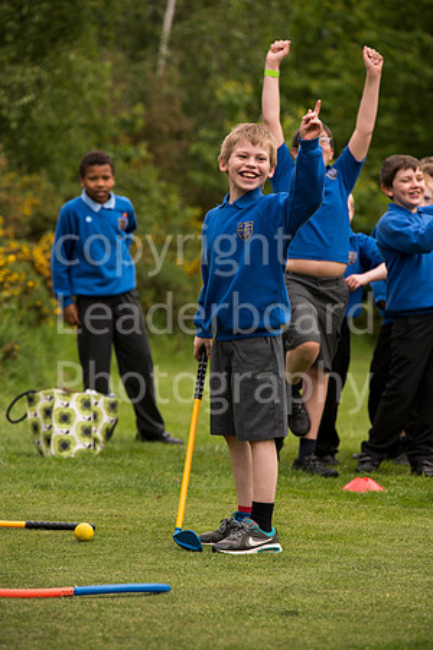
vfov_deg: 11.1
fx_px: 3337
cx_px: 216
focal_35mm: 185
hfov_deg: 7.4
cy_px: 325
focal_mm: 185
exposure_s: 1/640
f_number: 5.6
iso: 400
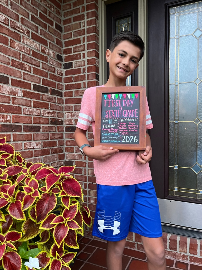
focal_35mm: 26
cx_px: 101
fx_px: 202
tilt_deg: -0.7
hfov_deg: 53.1
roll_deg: +0.4
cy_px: 135
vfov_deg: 67.3
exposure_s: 1/46
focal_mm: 5.1
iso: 500
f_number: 1.6
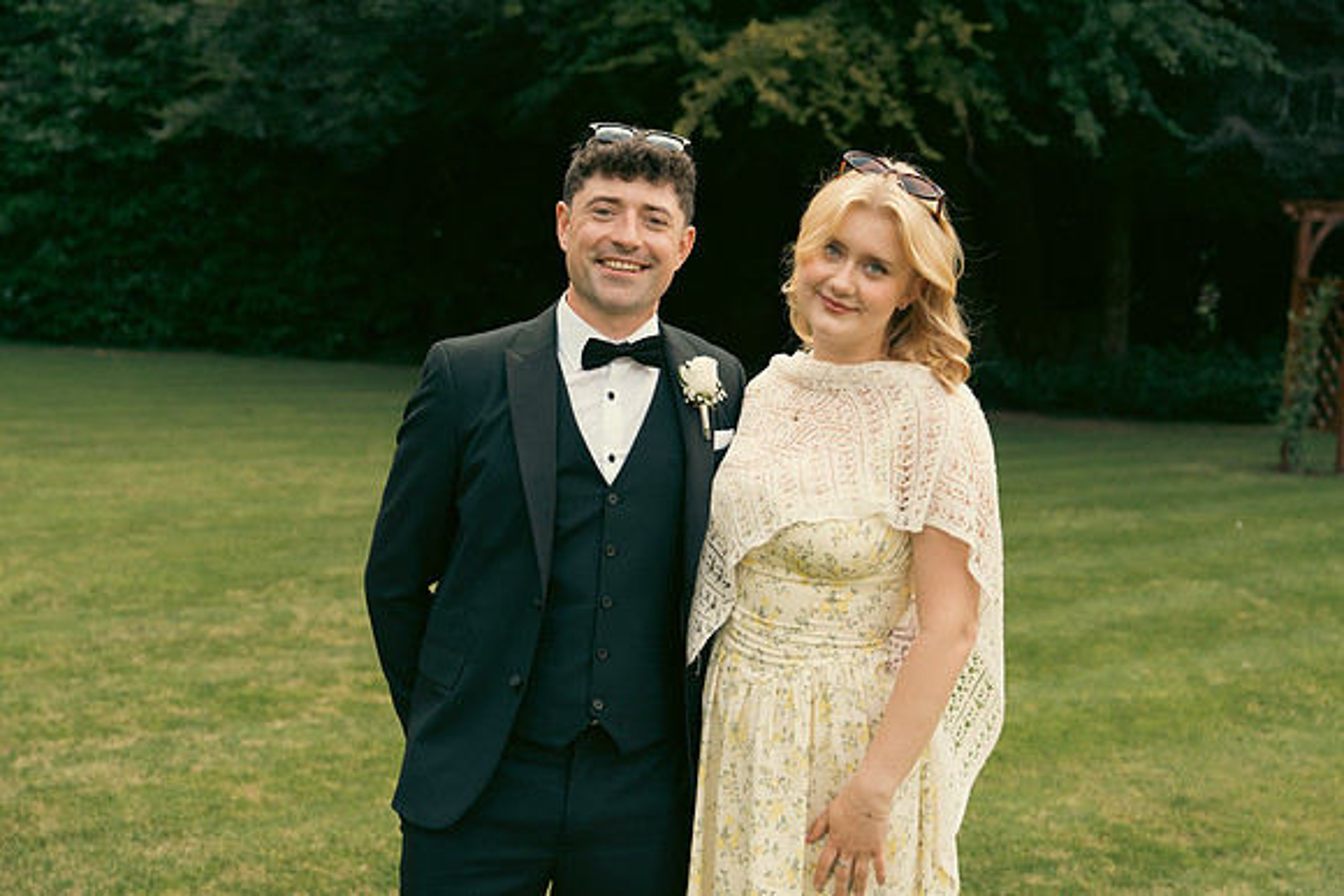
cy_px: 448
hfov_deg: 40.3
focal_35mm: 49
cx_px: 672
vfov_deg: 27.5
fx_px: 1830
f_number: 3.5
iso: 160
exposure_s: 1/320
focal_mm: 49
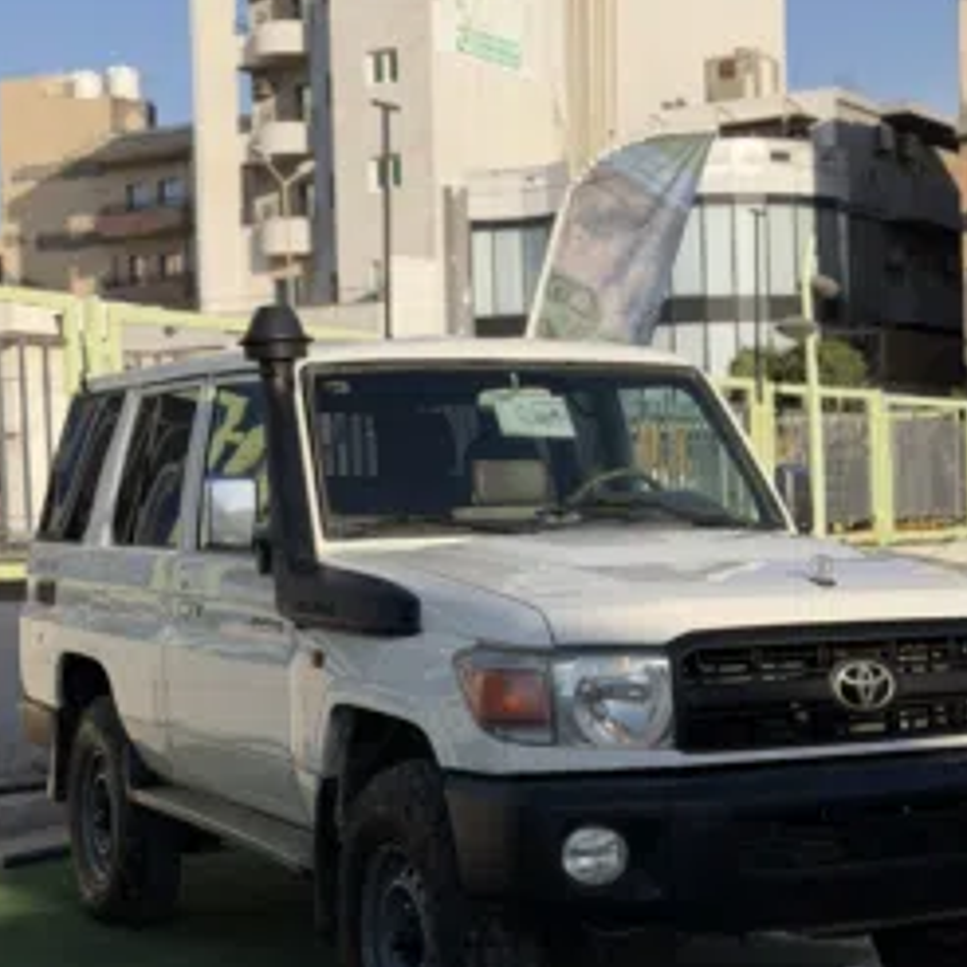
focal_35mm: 69
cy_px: 460
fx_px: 2181
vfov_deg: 25.0
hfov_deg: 25.0
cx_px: 558
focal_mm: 6.76
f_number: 1.78
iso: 64
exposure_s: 1/6536
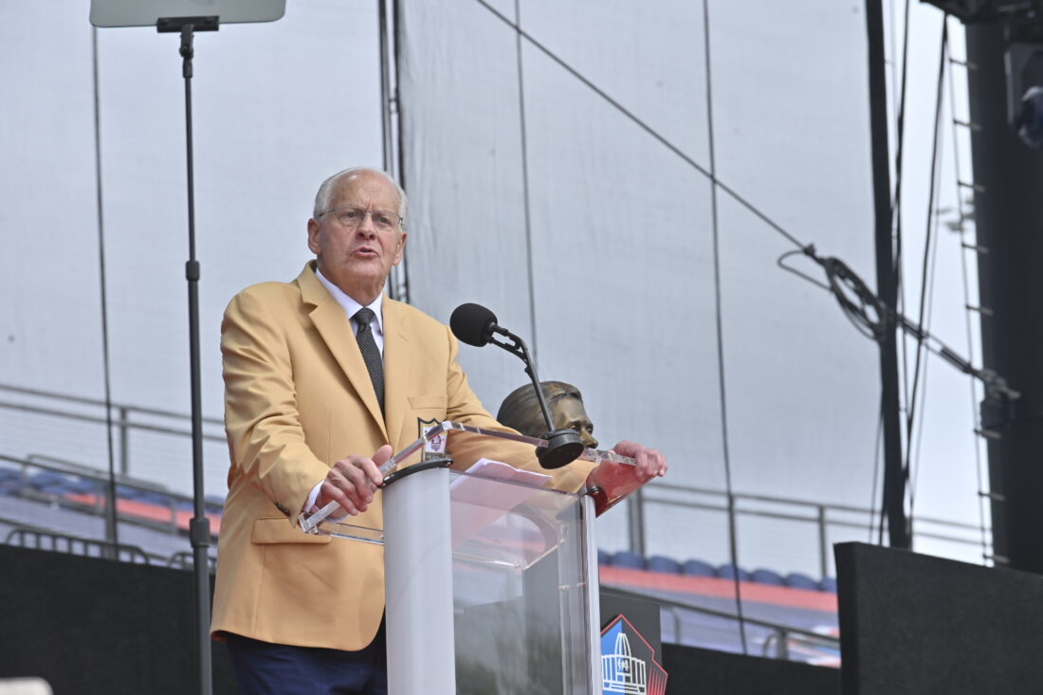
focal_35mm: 200
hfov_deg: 10.3
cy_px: 348
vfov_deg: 6.9
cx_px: 522
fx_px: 5793
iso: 100
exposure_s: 1/160
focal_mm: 200
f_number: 13
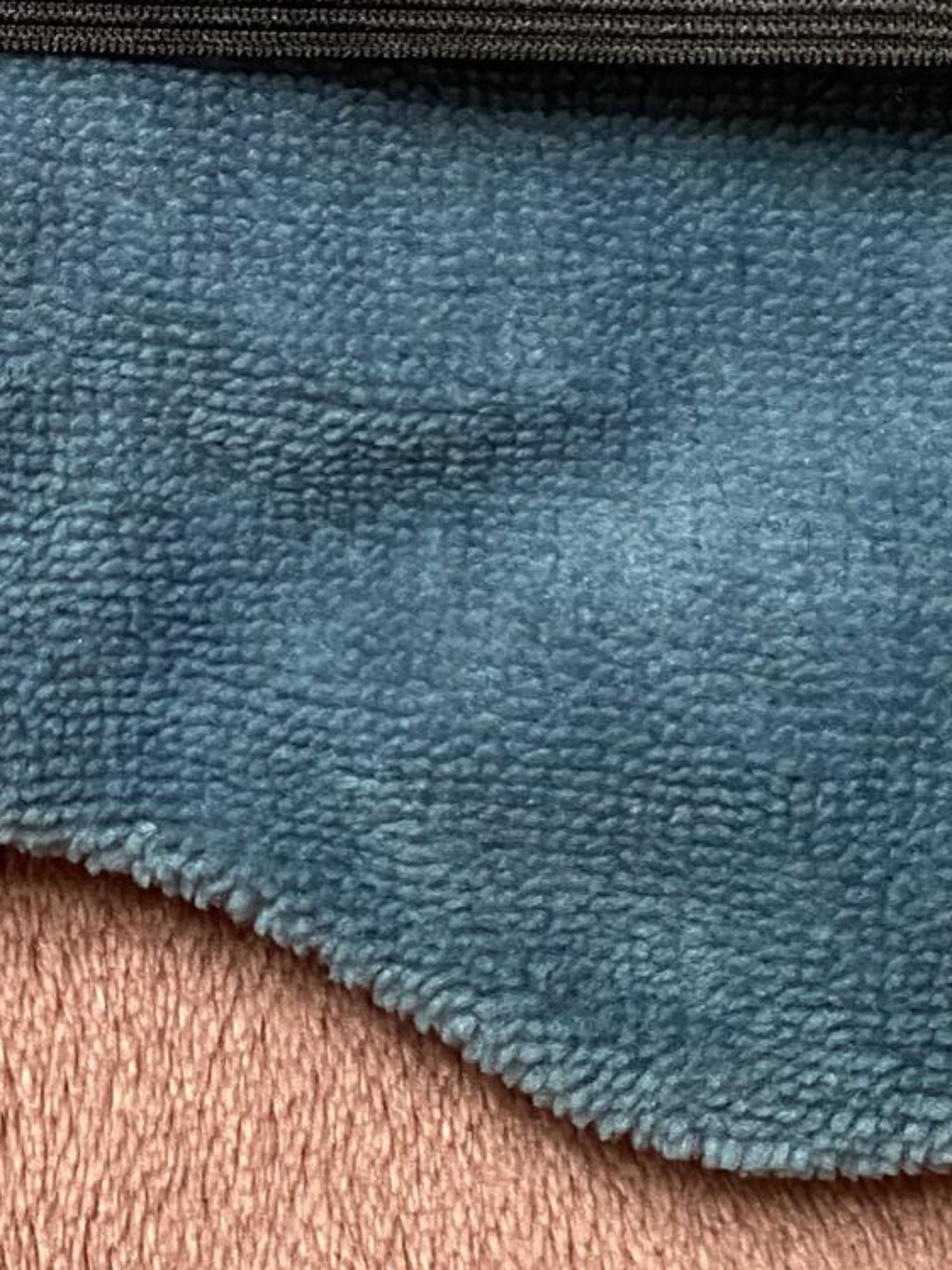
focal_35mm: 89
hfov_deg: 16.1
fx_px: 3264
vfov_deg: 21.6
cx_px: -120
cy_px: 175
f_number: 1.8
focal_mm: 4.25
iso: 250
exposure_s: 1/60
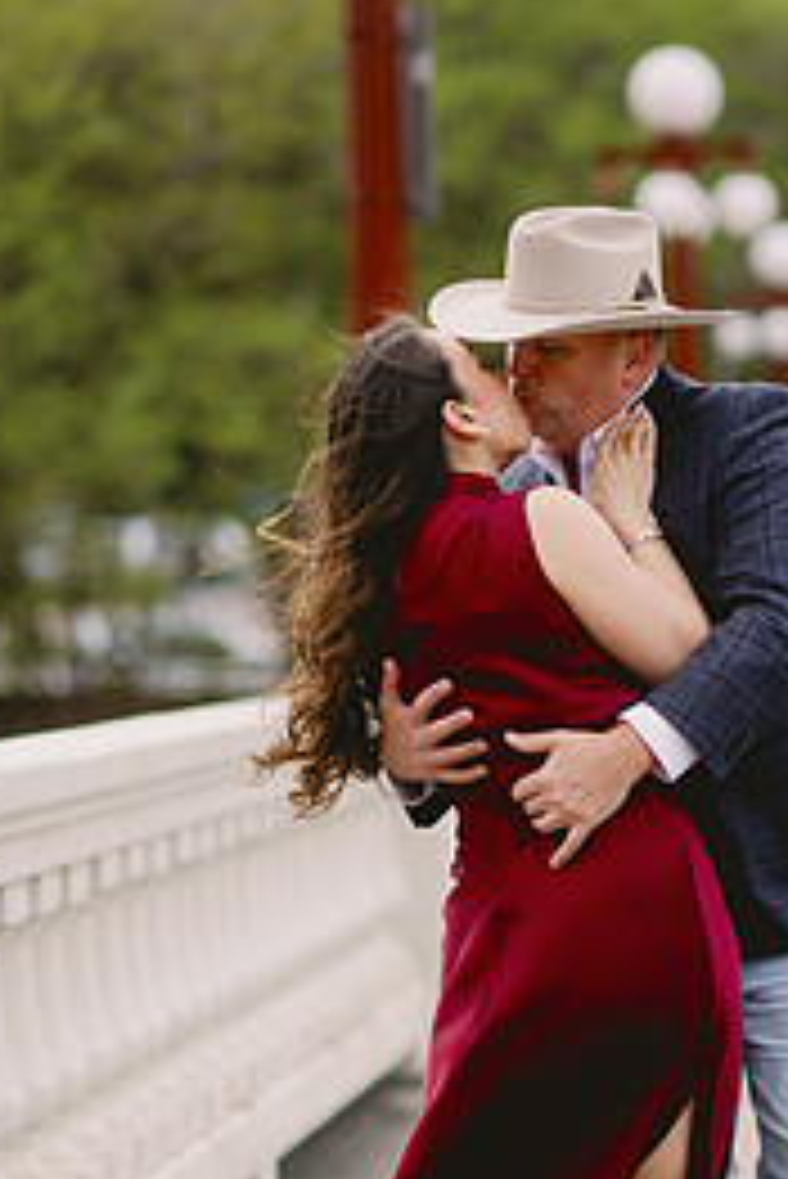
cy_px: 796
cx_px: 536
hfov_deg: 9.4
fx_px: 4787
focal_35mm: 146
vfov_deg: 14.0
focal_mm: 85
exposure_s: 1/2500
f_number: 2
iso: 200
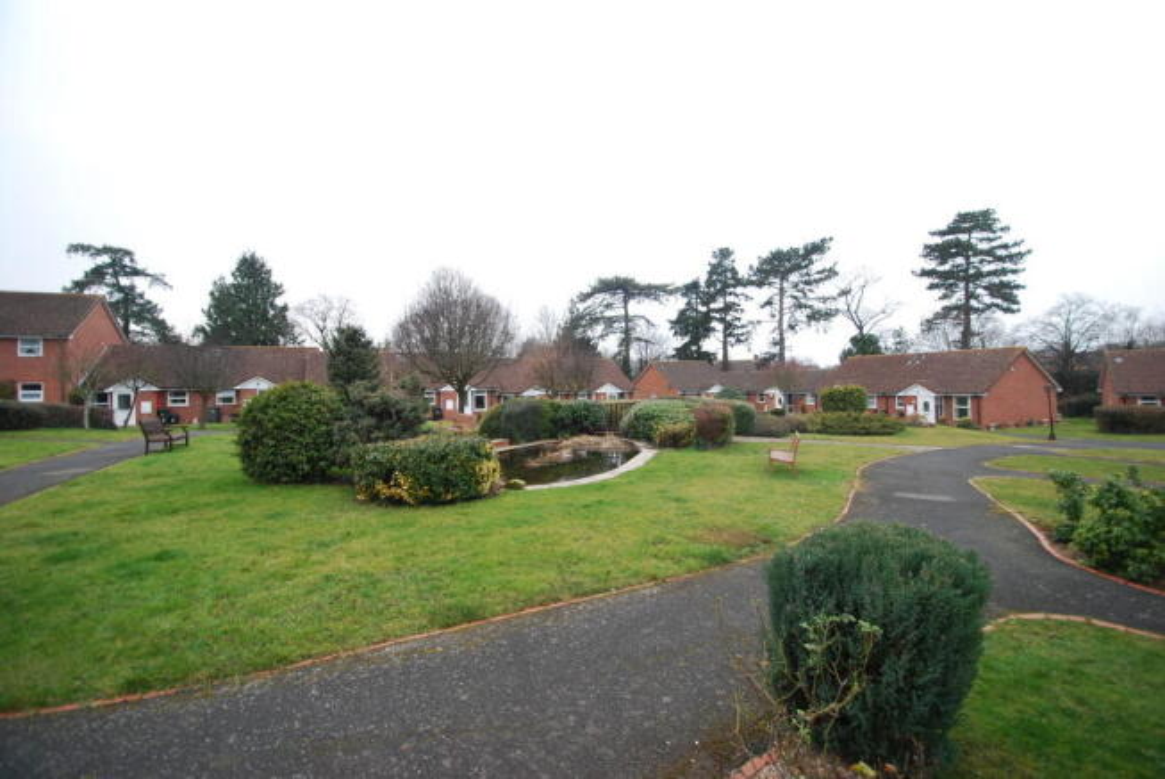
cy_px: 390
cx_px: 582
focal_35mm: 15
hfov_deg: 100.3
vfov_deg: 77.5
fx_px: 486
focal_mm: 10
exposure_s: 1/60
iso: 200
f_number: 4
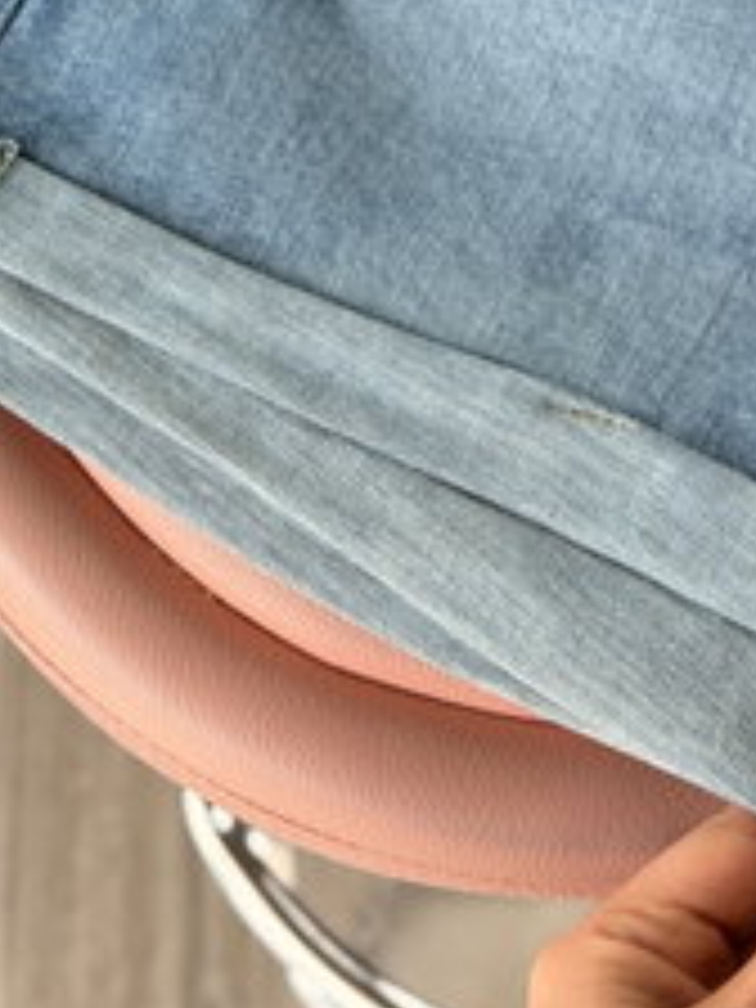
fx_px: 3320
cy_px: -155
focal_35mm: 114
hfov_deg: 12.9
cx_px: 608
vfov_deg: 16.6
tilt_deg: -64.5
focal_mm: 6.76
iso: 80
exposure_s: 1/121
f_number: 1.78
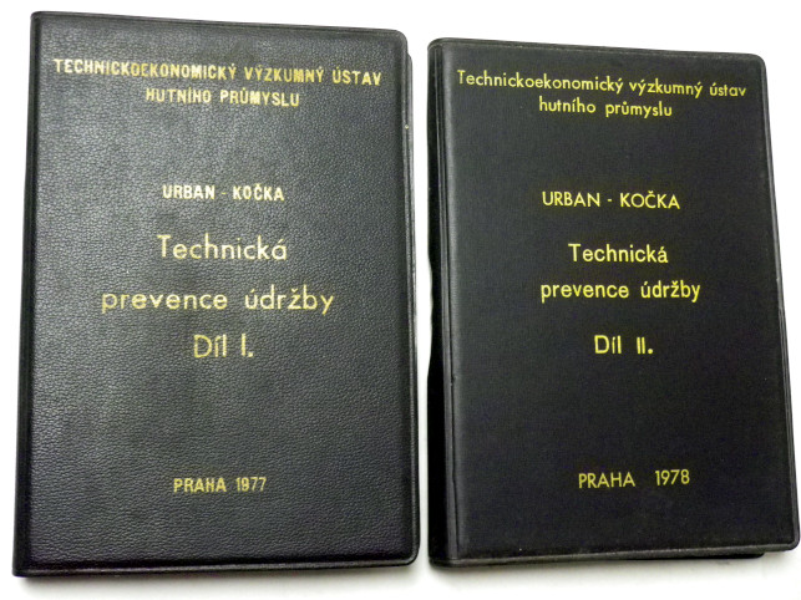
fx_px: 1134
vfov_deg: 29.7
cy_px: 300
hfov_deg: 38.9
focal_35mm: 49
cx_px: 400
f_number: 4.2
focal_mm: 8.7
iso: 800
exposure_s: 1/25
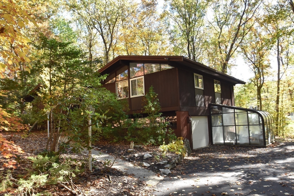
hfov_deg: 70.4
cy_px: 98
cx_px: 147
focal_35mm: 26
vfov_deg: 50.4
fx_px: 208
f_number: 7.1
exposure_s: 1/200
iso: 800
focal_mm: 17
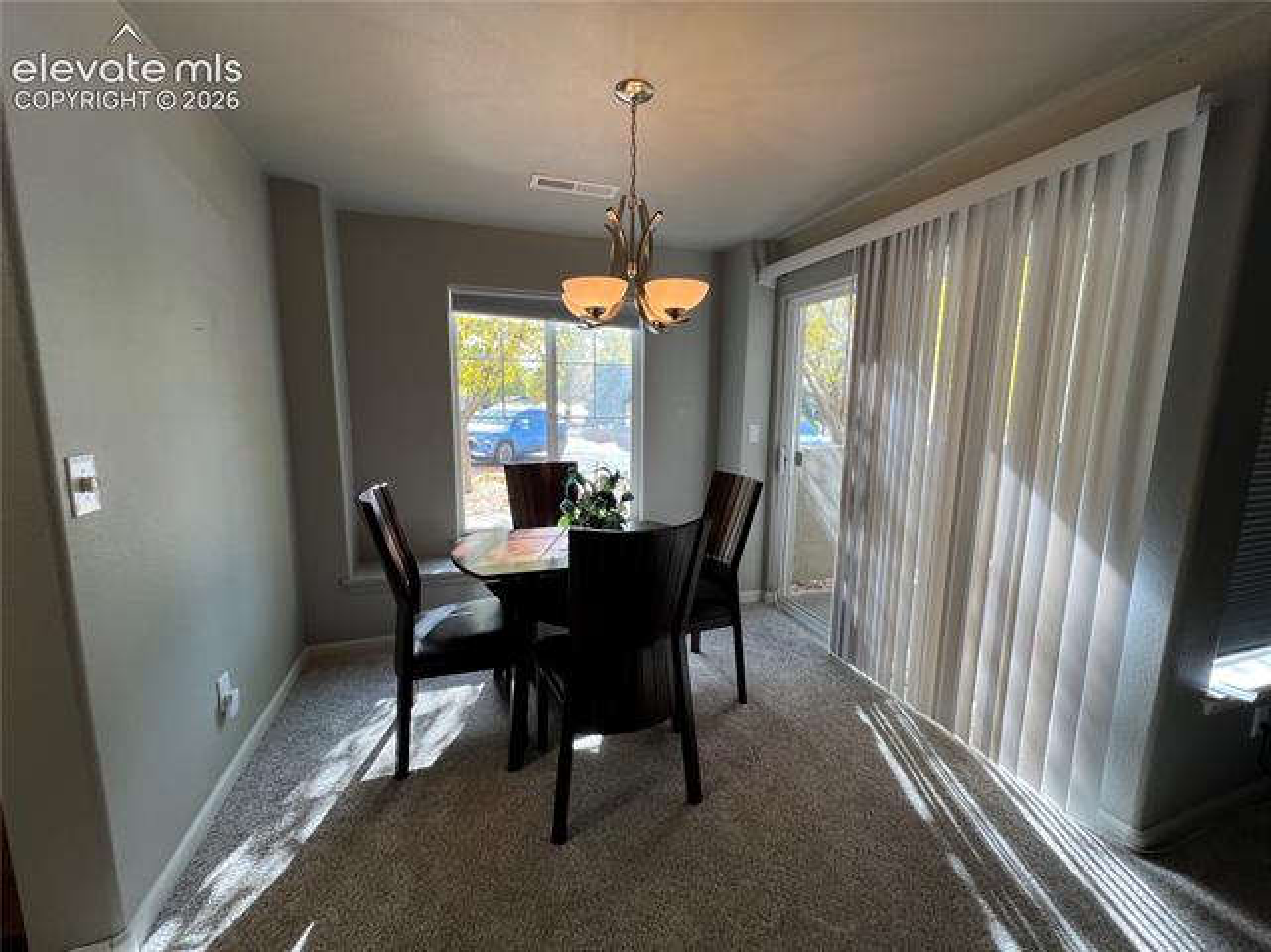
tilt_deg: -8.6
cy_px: 476
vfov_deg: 89.8
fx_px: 477
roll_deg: -1.8
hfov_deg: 106.2
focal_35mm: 13
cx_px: 636
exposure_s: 1/120
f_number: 1.8
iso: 50
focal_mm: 1.57
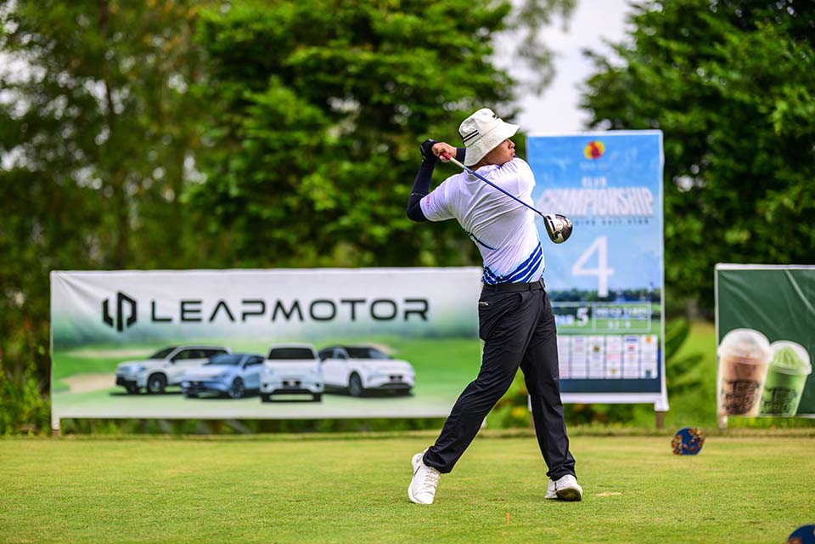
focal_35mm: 85
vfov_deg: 16.1
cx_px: 408
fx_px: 1924
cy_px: 272
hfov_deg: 23.9
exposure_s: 1/6400
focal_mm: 85
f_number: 1.2
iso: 64
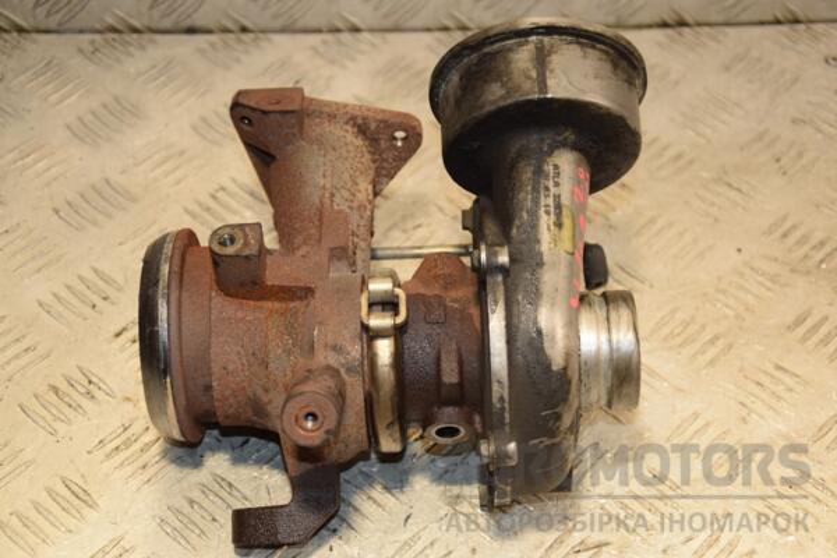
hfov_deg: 28.1
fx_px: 1674
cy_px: 279
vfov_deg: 18.9
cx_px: 418
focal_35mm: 72
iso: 800
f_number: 4.8
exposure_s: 1/160
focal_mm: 48
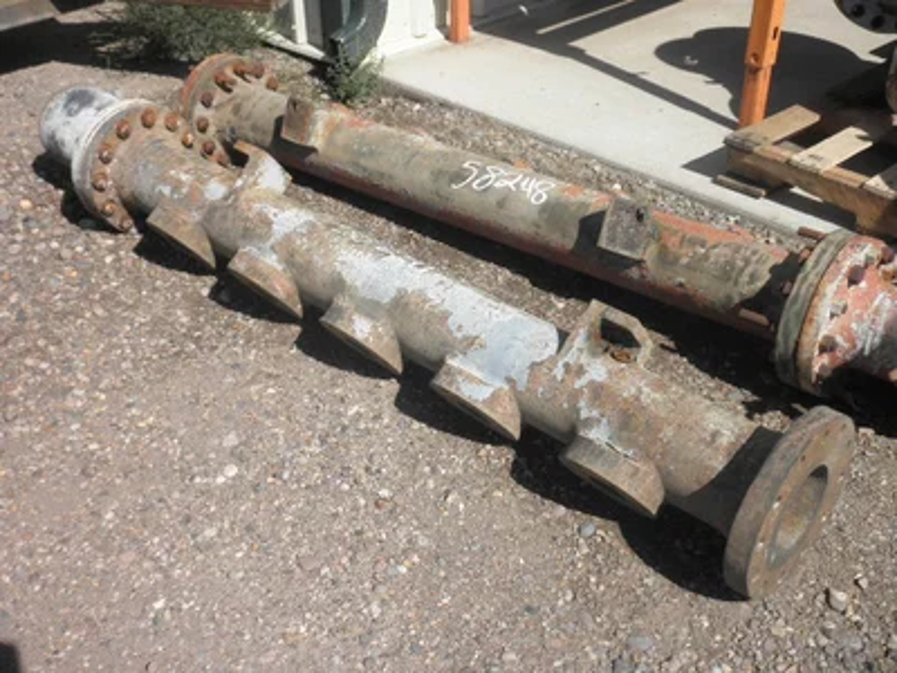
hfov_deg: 42.9
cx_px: 448
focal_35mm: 44
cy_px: 336
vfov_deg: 32.9
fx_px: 1140
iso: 64
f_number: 9.6
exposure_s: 1/80
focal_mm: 7.9
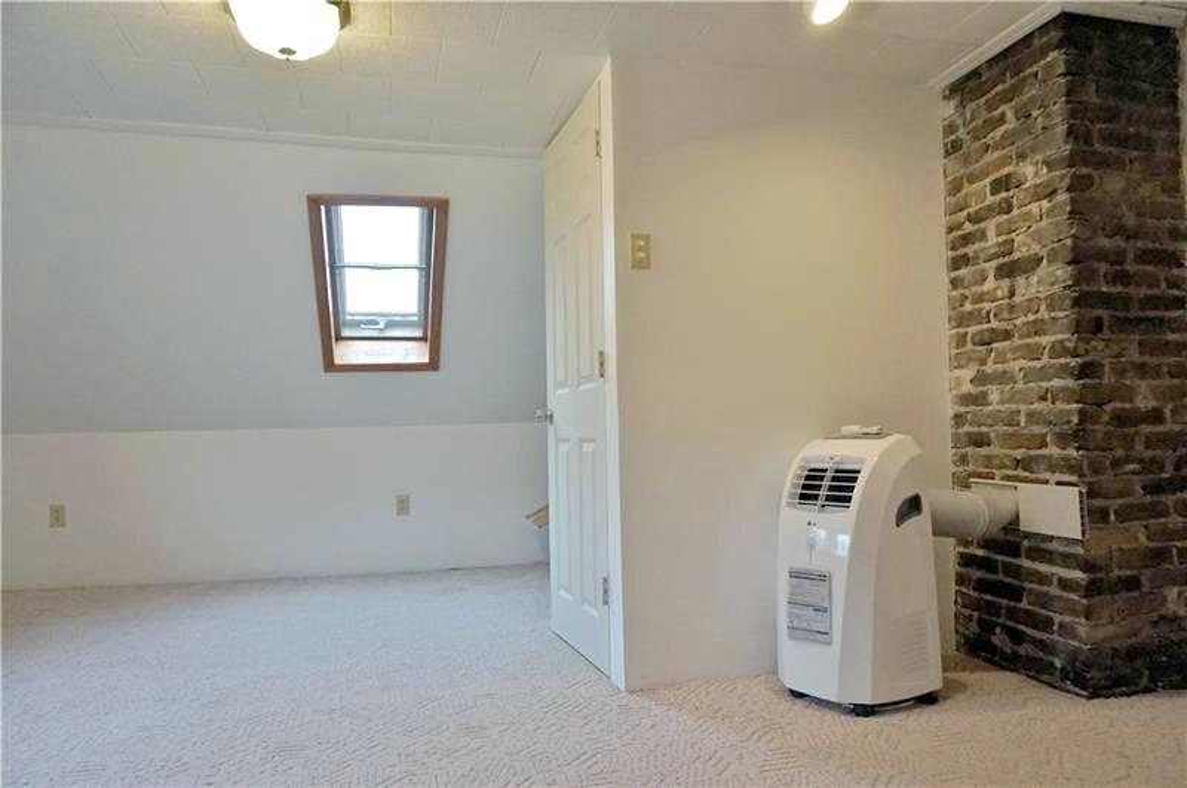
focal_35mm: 24
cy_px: 394
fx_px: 790
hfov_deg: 73.8
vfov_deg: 53.0
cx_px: 594
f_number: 4
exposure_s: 1/160
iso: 1250
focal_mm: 16
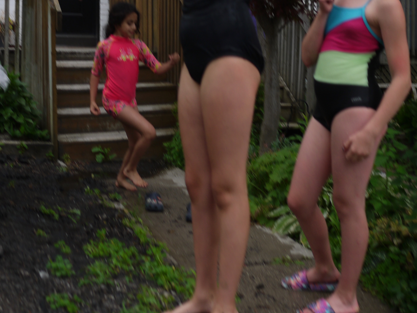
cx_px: 167
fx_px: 723
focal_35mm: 60
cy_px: 126
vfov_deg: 24.4
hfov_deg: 32.1
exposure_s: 1/1000
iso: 100
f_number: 2
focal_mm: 20
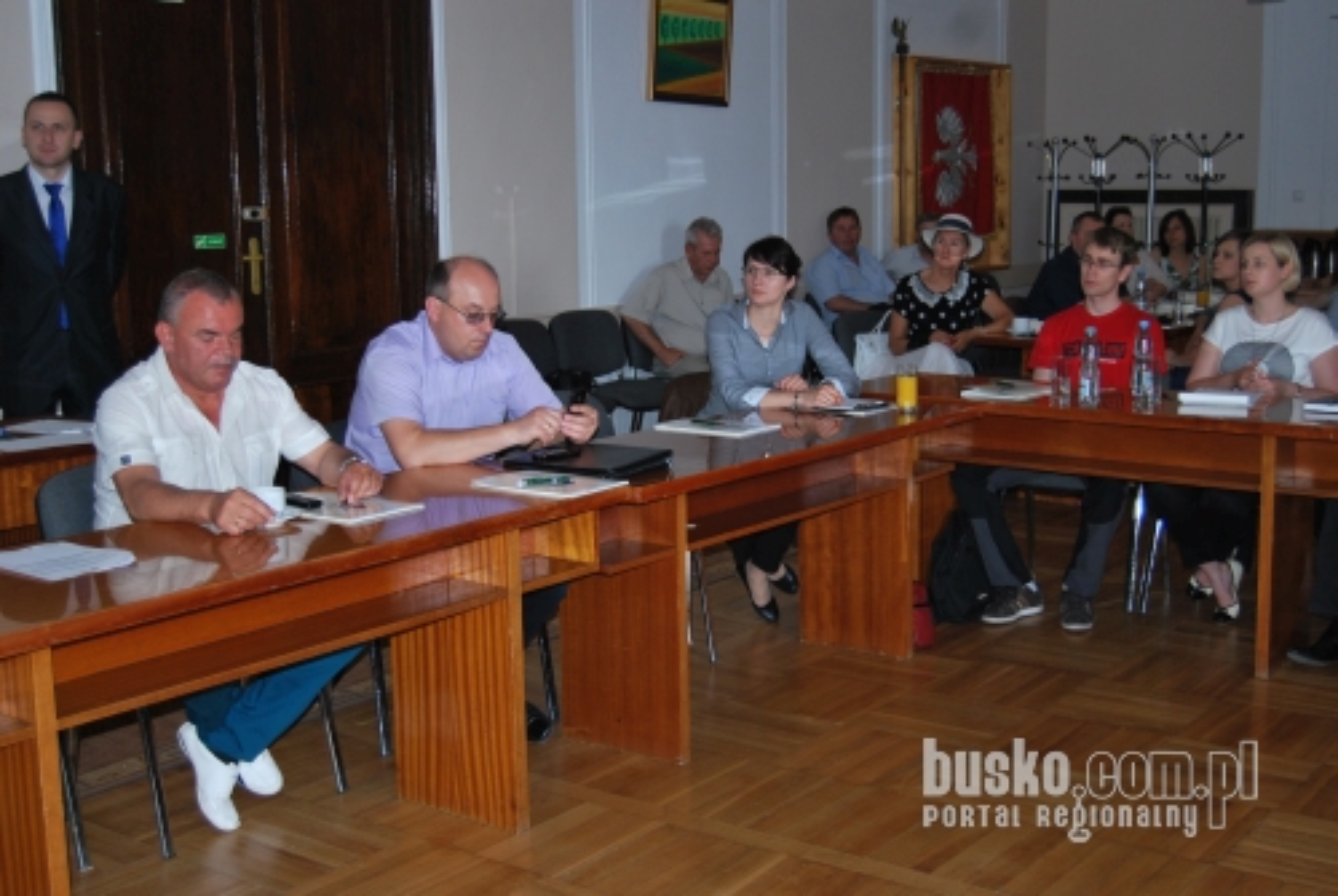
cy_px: 448
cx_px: 669
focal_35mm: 45
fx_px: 1675
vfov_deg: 30.0
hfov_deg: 43.5
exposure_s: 1/60
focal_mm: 30
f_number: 4.2
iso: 250
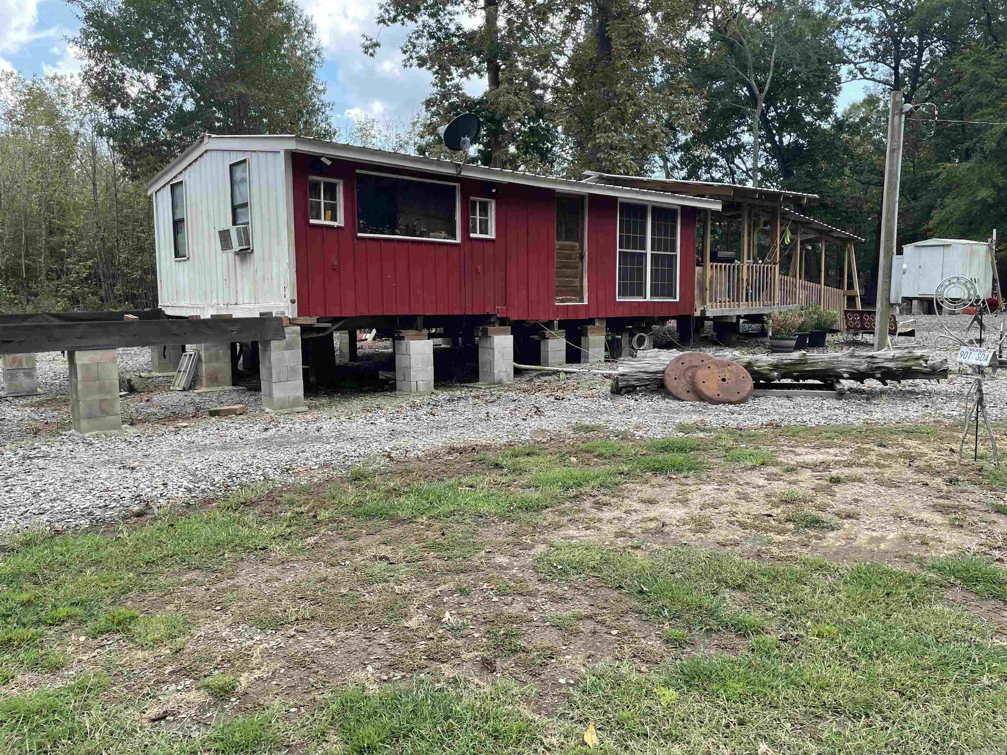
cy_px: 378
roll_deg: +0.6
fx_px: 756
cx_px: 504
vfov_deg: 53.1
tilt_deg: -6.9
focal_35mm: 26
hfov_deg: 67.3
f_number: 1.6
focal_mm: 4.2
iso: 32
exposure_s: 1/812
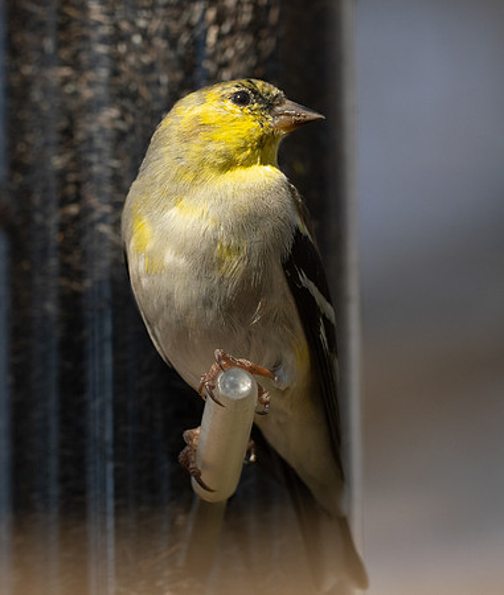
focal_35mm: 980
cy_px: 213
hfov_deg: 1.6
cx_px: 200
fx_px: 17666
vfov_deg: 1.9
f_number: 4
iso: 250
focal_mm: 300
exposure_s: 1/1250
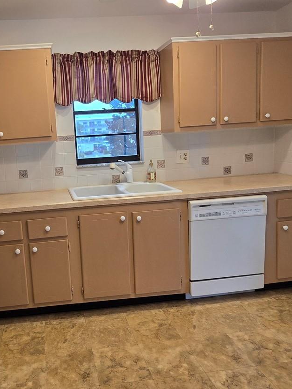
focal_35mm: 25
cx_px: 71
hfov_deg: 52.3
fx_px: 281
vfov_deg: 69.2
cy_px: 175
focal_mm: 2.2
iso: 80
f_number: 2.2
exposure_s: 1/60
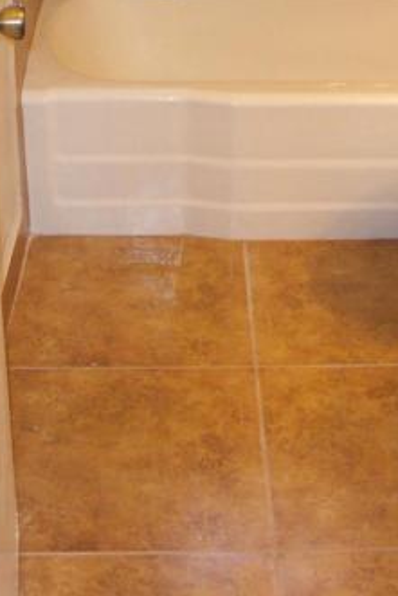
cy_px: 78
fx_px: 1342
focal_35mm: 81
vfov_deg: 24.4
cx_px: 258
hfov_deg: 16.8
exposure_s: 1/30
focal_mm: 7.5
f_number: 2.8
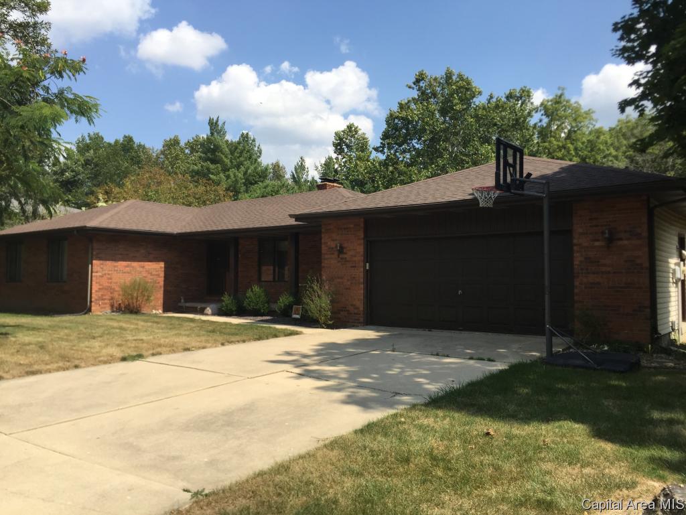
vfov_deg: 48.3
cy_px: 258
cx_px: 343
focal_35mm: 29
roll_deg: -1.1
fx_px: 575
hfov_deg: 61.6
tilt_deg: +2.3
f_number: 2.2
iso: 32
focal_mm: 4.15
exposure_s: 1/1522
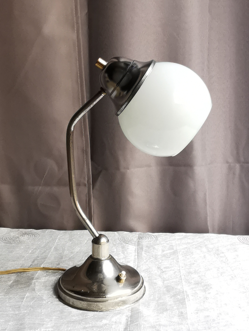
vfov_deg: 41.2
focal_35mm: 46
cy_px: 166
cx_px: 124
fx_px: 441
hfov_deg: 31.5
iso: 125
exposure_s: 1/50
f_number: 2.2
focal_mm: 2.26
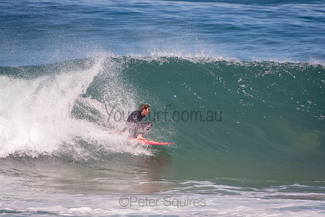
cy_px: 108
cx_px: 162
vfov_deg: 2.3
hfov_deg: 3.4
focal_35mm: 600
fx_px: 5418
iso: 220
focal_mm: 400
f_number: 5.6
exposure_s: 1/1250
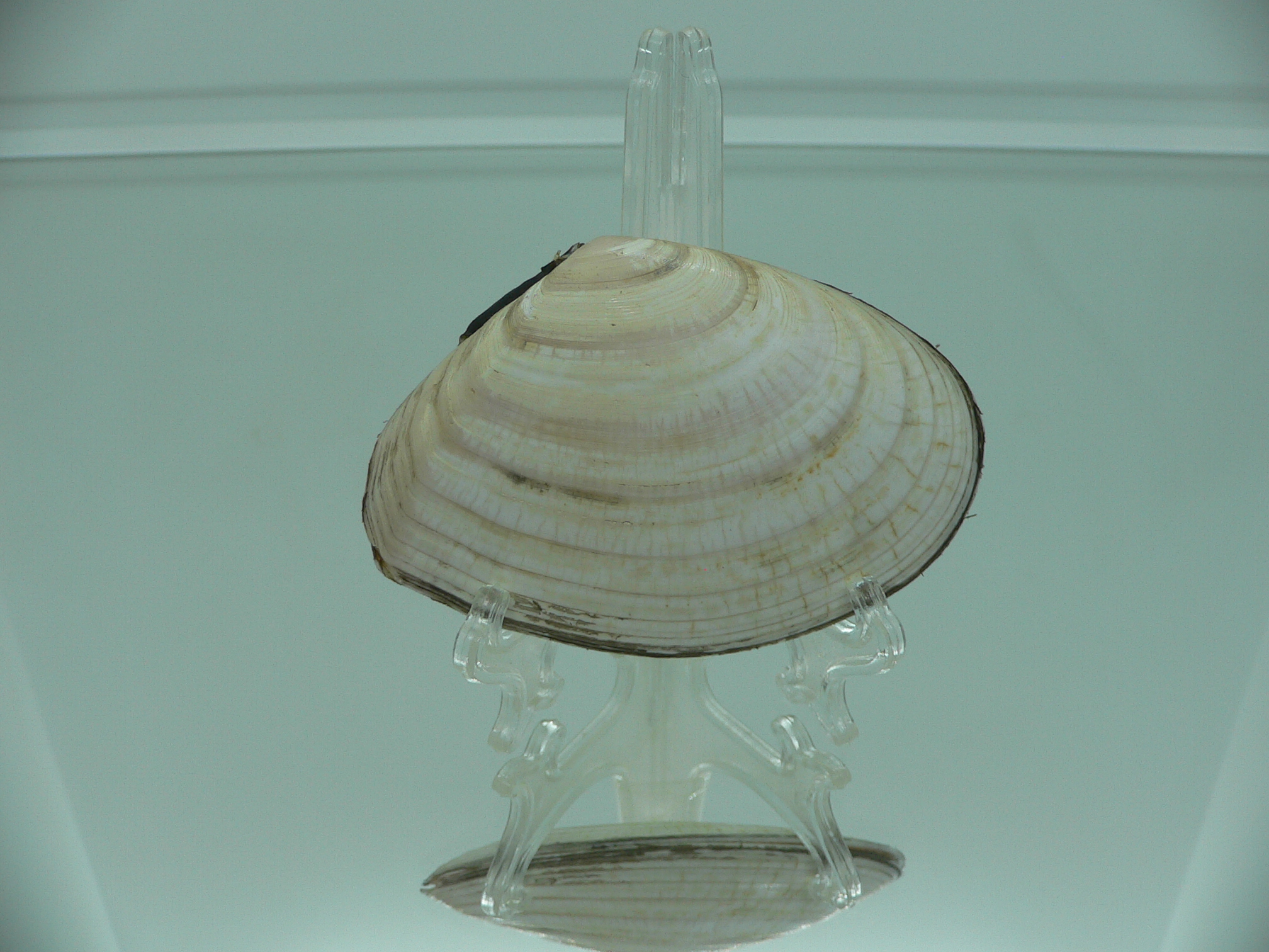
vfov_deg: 40.7
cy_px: 476
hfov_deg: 52.6
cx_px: 634
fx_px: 1283
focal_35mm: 35
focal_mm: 4.6
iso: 80
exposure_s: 1/80
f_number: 2.8
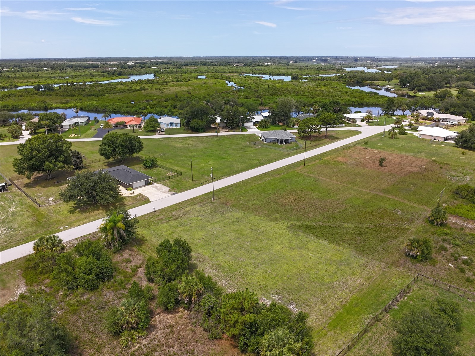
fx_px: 329
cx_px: 238
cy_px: 178
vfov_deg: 56.8
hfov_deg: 71.6
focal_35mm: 24
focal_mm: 4.55
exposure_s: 1/800
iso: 130
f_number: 2.8
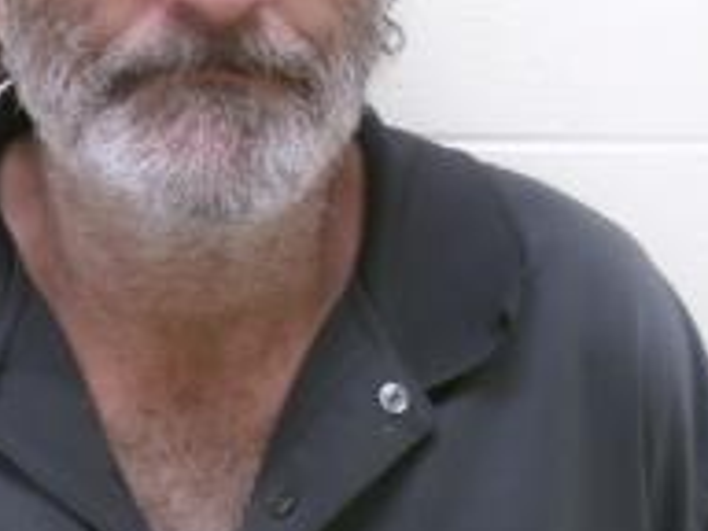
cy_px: -92
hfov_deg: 30.0
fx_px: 1309
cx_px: 225
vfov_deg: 21.4
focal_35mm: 64
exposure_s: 1/17
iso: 288
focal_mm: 4.3
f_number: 3.7
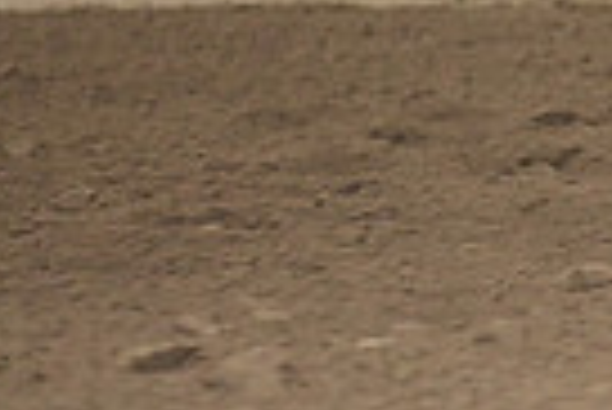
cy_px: -363
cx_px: 1206
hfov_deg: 2.4
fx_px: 14499
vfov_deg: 1.6
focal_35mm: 852
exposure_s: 1/250
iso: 2000
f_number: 3.2
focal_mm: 200
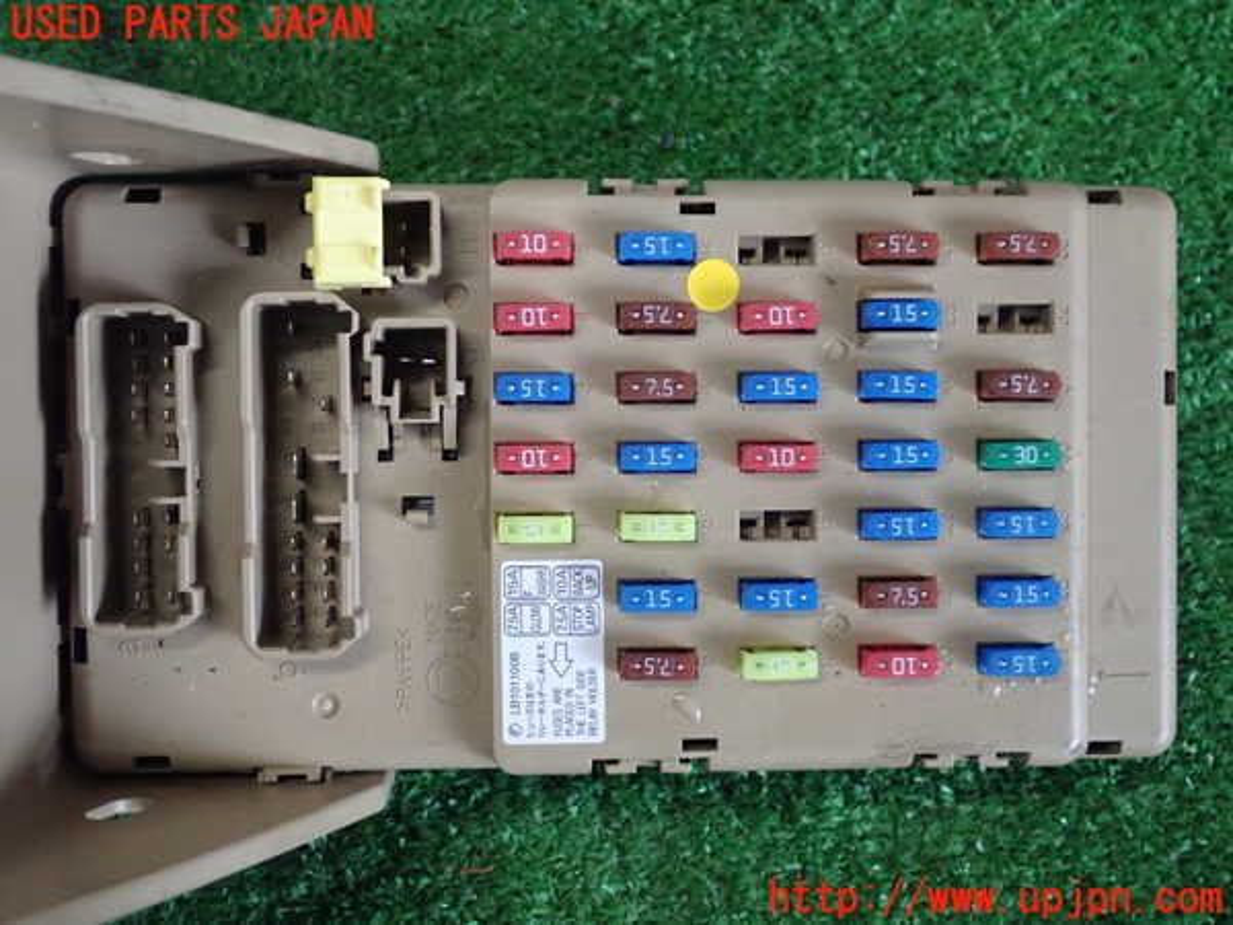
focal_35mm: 43
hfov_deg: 43.9
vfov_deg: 33.6
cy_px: 462
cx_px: 616
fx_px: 1532
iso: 800
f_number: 2.9
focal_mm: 7.86
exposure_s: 1/125
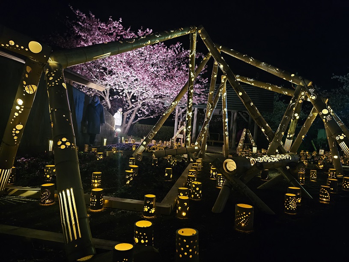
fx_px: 232
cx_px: 174
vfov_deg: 58.9
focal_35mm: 23
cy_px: 131
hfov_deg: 73.9
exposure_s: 1/25
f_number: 1.7
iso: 1250
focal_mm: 6.3
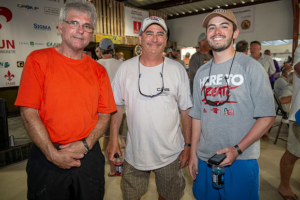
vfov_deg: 44.9
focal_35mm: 29
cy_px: 100
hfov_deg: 63.7
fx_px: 242
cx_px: 150
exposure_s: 1/100
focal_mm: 29
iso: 100
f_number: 3.2
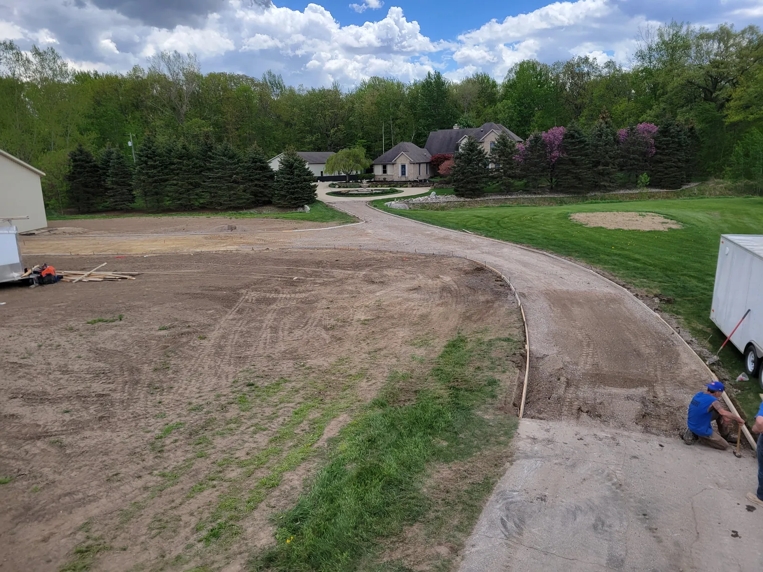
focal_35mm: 26
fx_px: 573
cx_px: 382
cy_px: 286
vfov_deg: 53.1
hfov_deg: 67.3
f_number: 1.8
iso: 40
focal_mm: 5.4
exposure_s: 1/1814
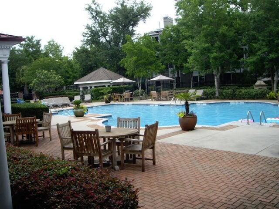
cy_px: 104
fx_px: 306
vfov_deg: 37.7
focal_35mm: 38
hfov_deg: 49.0
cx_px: 140
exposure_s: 1/80
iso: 50
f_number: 4.3
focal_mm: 6.2
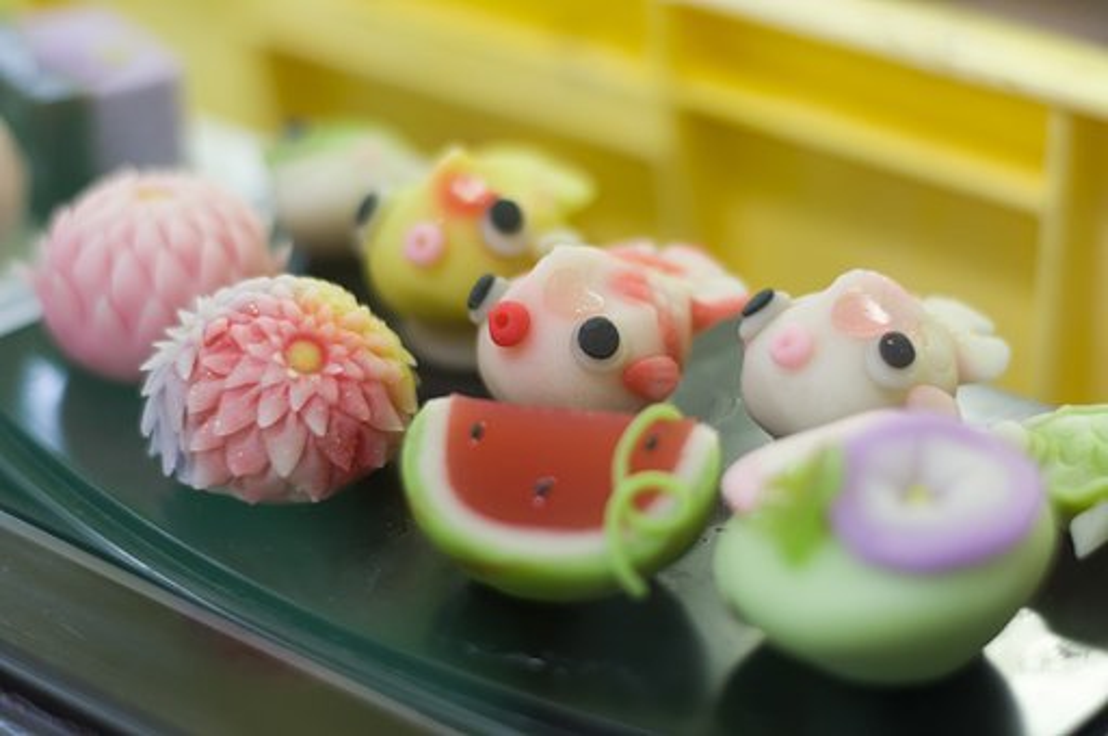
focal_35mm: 75
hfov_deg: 27.0
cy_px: 368
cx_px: 554
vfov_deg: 18.1
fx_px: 2305
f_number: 1.8
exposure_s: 1/125
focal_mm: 50
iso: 800
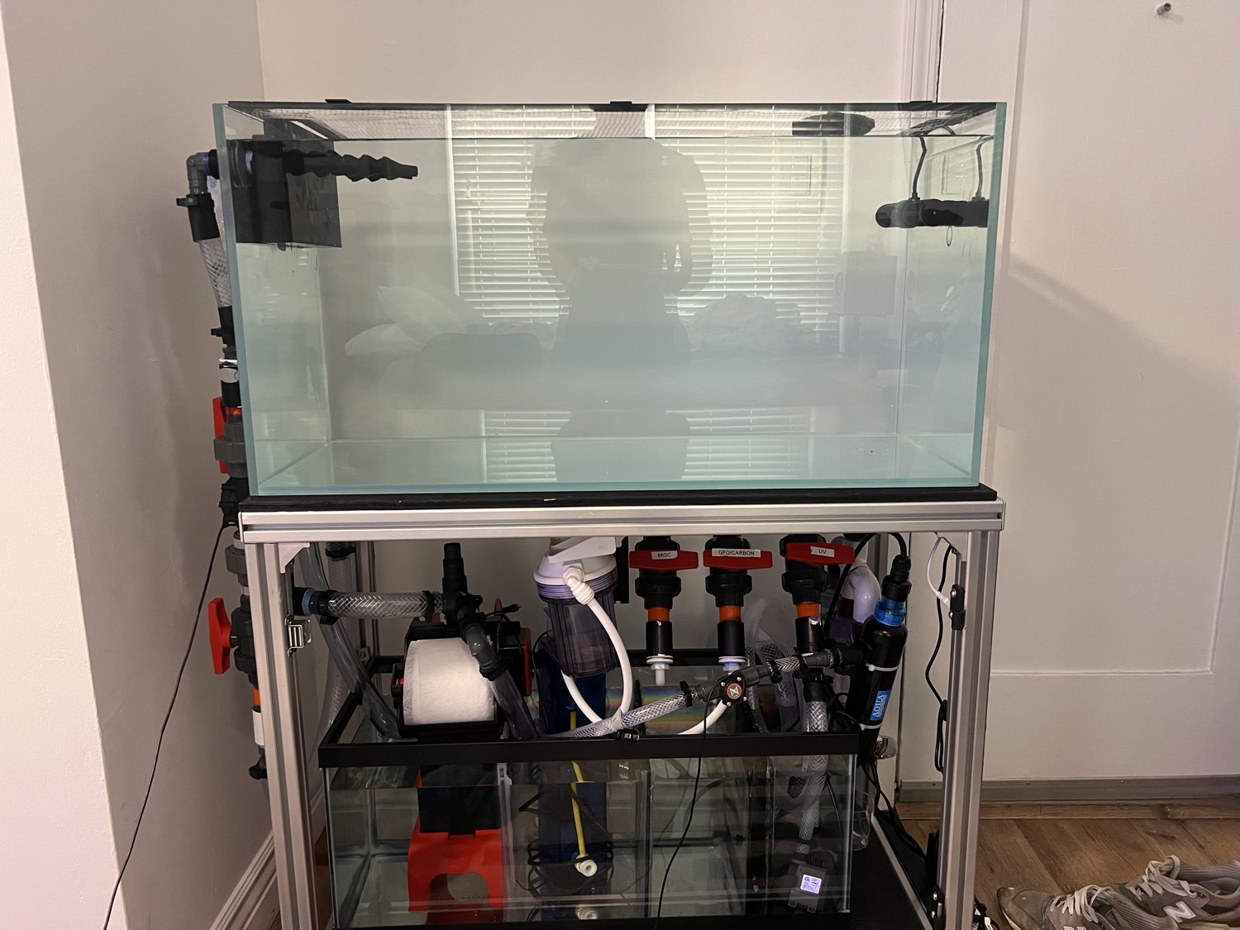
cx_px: 620
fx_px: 931
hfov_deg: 67.3
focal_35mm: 26
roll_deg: +1.0
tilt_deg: -14.3
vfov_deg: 53.1
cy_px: 465
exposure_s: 1/60
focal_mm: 5.7
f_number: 1.5
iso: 400
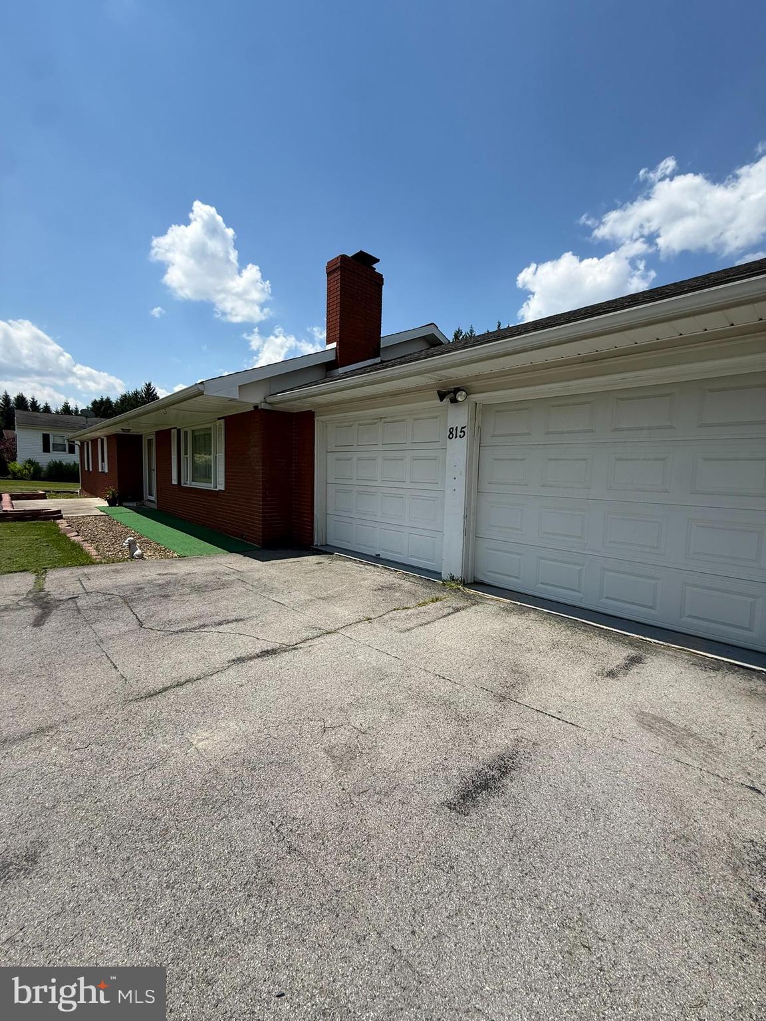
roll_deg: -2.6
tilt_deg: -5.3
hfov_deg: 85.7
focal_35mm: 14
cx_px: 383
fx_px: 413
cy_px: 510
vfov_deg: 102.1
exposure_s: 1/2506
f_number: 2.2
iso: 50
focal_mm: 2.22
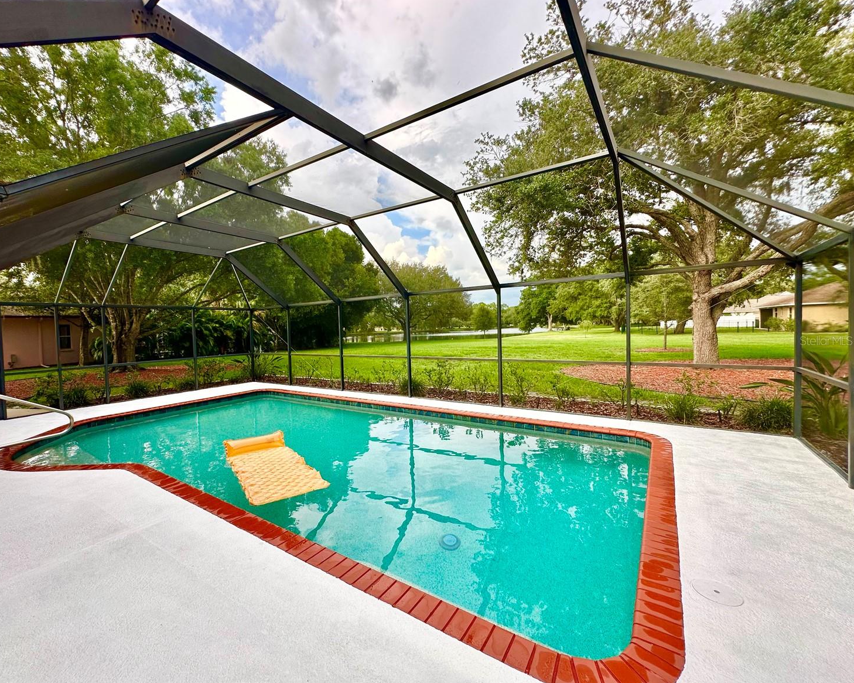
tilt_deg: -1.8
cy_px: 340
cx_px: 387
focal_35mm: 15
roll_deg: +1.4
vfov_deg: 84.0
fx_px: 379
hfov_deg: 96.5
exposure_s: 1/299
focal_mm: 2.22
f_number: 2.2
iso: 40
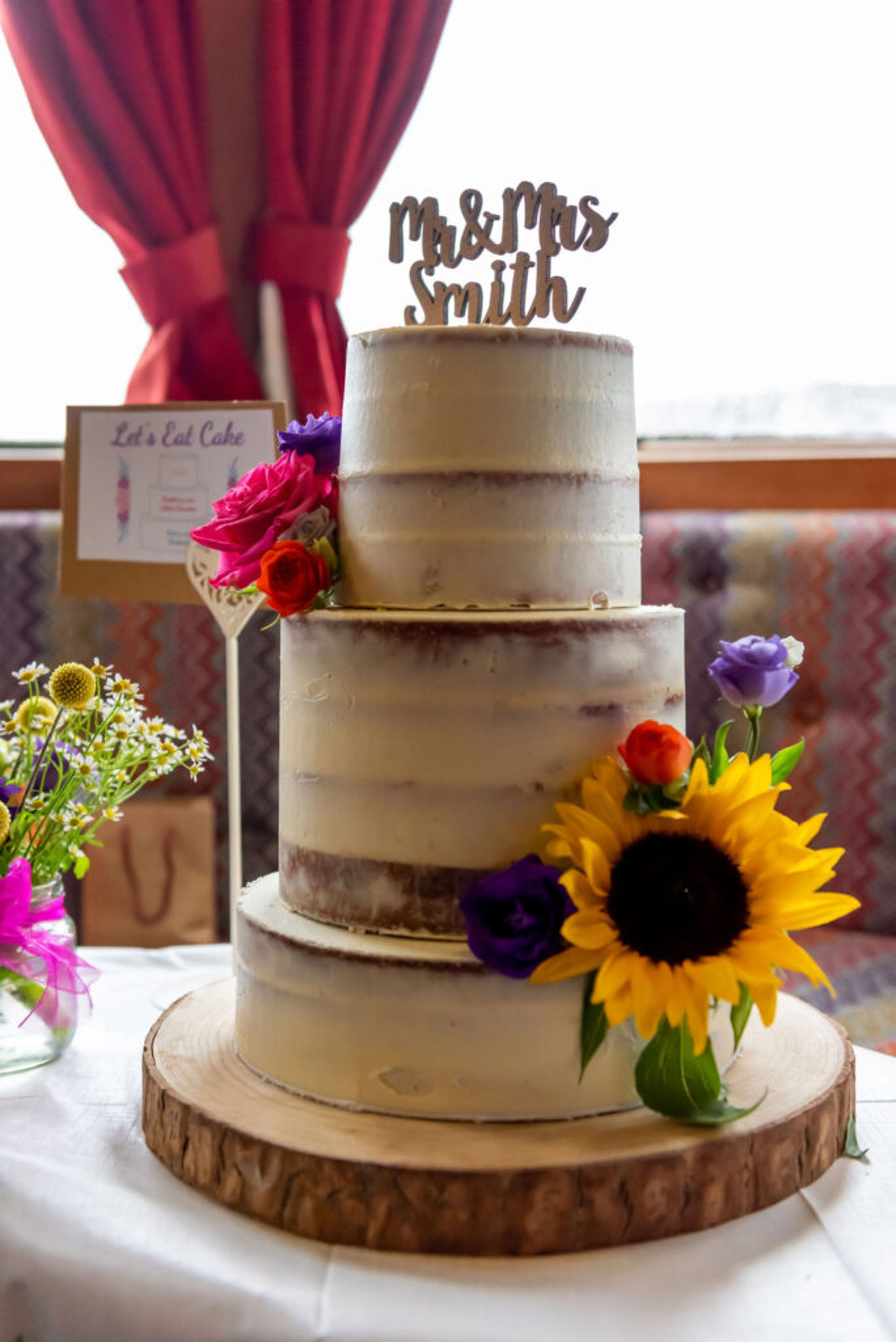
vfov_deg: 48.4
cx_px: 448
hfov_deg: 33.4
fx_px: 1491
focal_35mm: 40
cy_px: 671
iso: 3200
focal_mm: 40
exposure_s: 1/400
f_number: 3.5
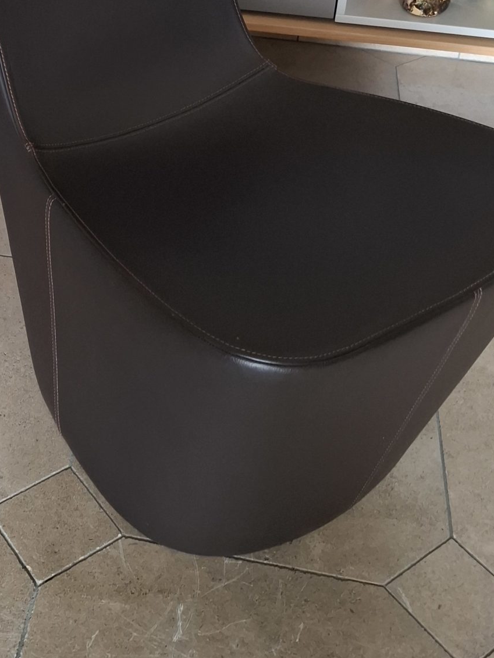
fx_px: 989
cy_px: 71
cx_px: 119
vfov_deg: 34.8
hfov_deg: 27.6
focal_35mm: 52
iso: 500
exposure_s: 1/24
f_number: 1.8
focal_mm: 5.54
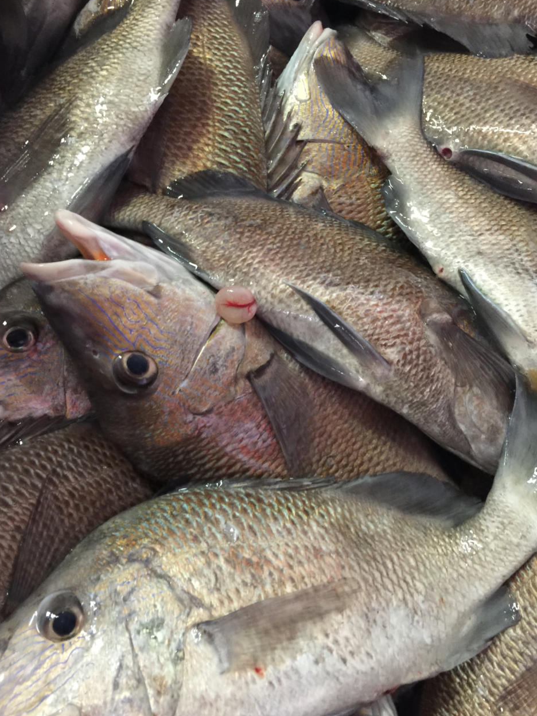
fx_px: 641
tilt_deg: -74.5
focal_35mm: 31
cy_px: 338
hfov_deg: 45.4
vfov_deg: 58.3
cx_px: 255
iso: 80
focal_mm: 4.15
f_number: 2.2
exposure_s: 1/4
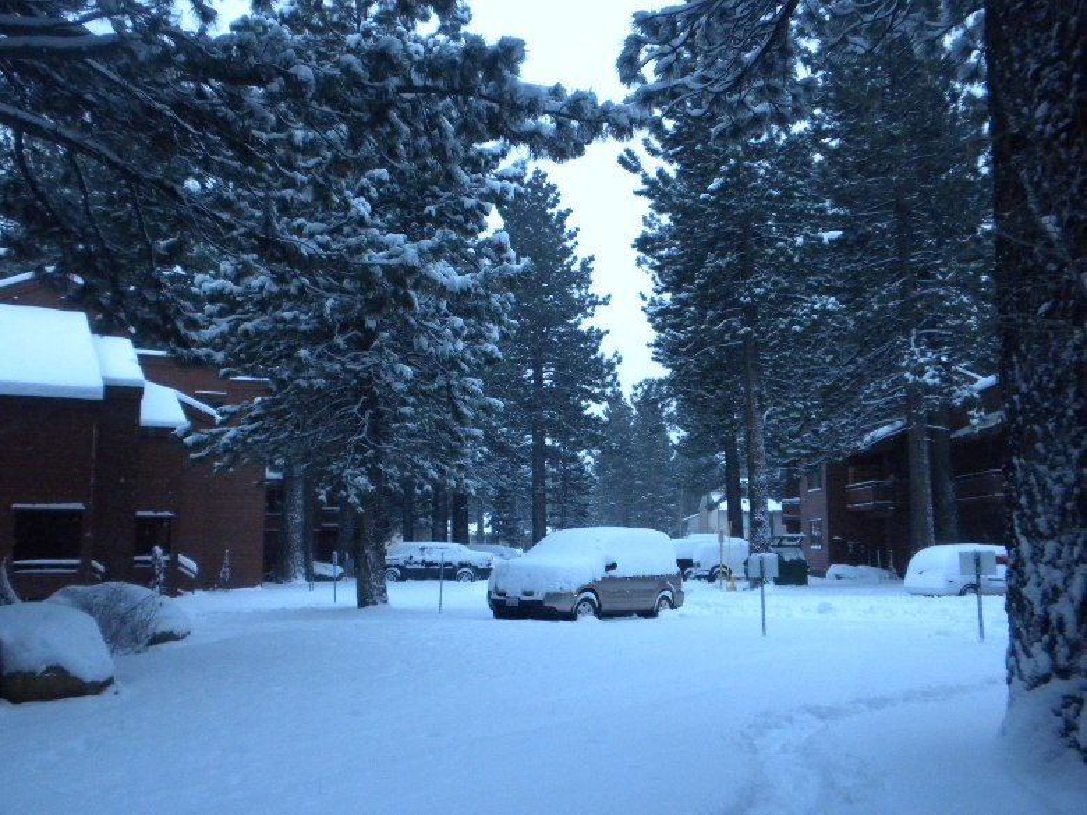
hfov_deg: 50.1
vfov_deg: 38.7
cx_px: 544
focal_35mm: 37
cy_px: 408
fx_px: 1162
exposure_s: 1/153
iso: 579
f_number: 3.5
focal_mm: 6.6
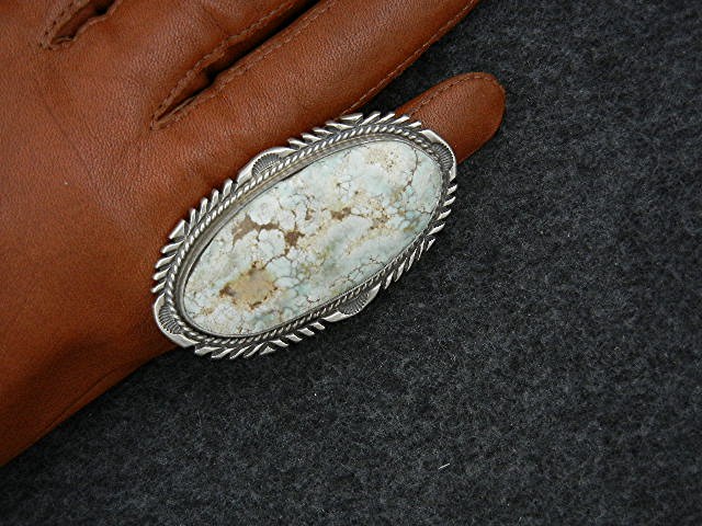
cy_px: 263
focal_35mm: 59
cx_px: 351
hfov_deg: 32.7
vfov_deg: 24.8
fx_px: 1196
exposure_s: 1/14.7
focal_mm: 10.6
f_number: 4
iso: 400
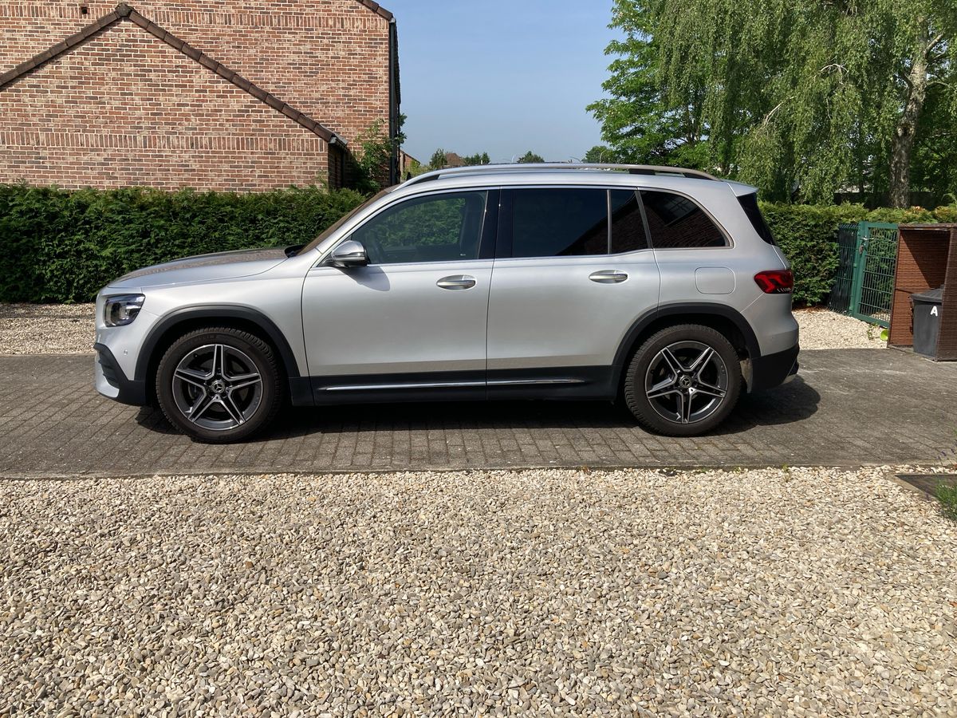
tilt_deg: -10.6
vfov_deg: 49.7
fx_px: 774
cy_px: 359
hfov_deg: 63.4
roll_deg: -2.5
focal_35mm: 28
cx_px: 478
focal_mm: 3.99
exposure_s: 1/2667
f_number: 1.8
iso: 20
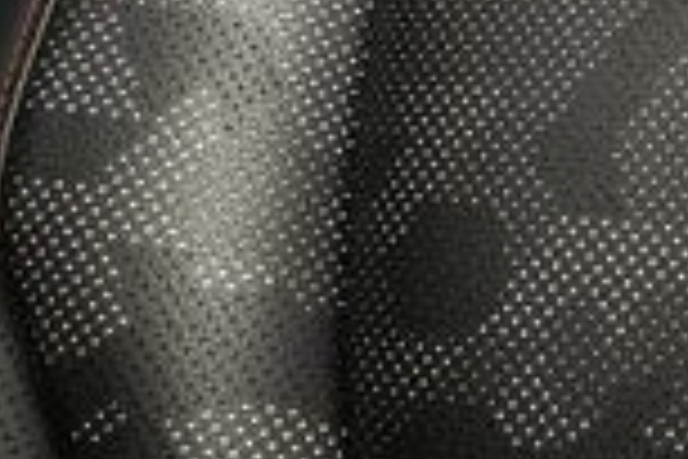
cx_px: 1052
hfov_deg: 16.9
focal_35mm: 109
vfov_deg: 11.7
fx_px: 2083
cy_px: -335
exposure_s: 1/200
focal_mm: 26
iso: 800
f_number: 10
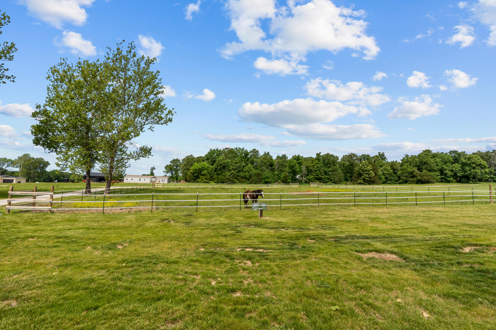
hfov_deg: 96.7
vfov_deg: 73.7
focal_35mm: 16
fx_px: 220
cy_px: 165
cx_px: 248
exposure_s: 1/320
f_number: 18
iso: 500
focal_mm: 16
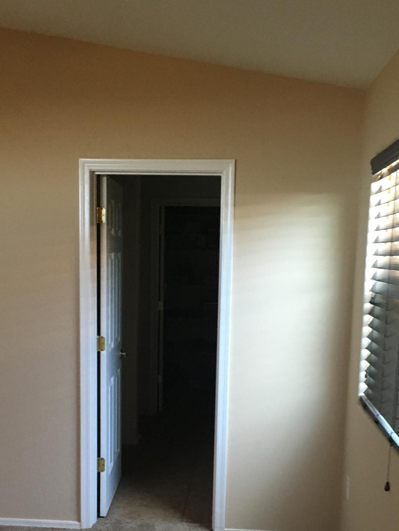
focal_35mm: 42
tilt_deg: -7.5
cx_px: 186
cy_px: 353
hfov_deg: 34.3
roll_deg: -0.8
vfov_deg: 44.2
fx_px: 645
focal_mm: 4.15
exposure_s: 1/30
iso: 160
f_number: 2.2
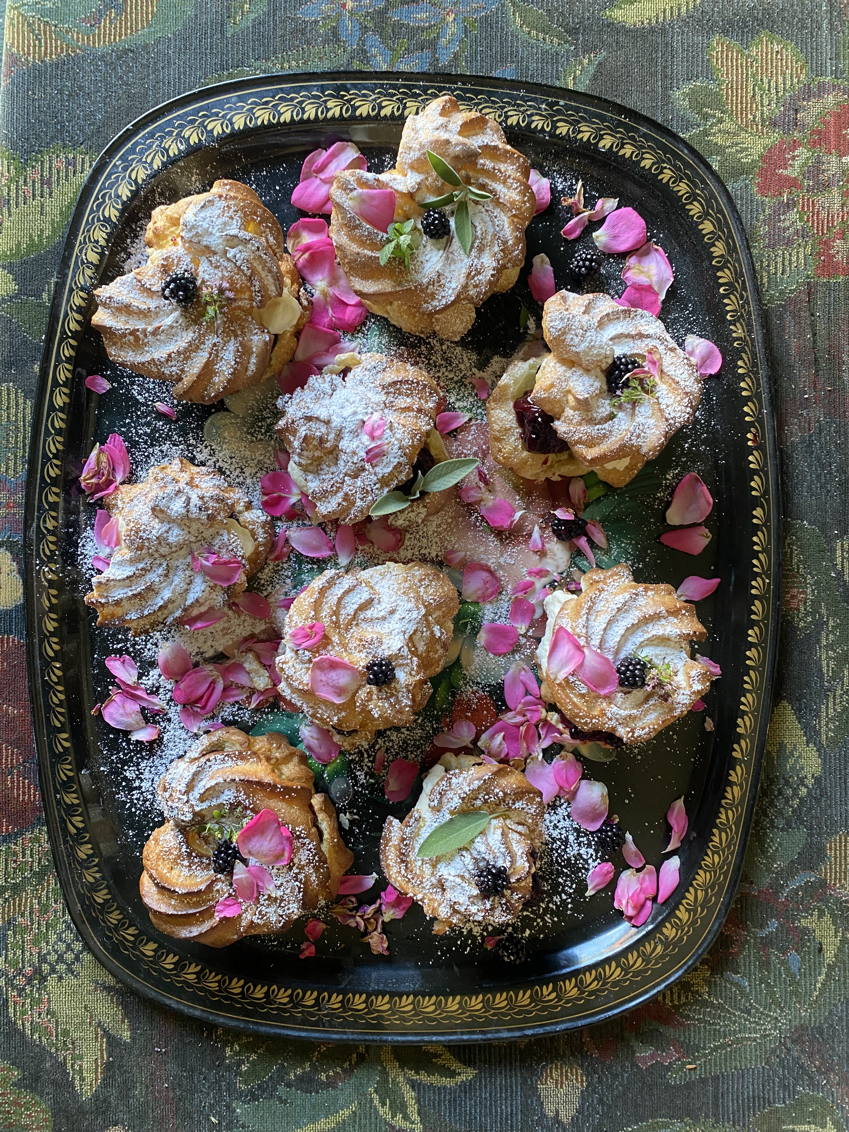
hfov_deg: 53.1
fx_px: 850
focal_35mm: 26
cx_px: 424
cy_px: 566
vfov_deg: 67.3
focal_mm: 4.25
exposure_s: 1/67
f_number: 1.8
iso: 125
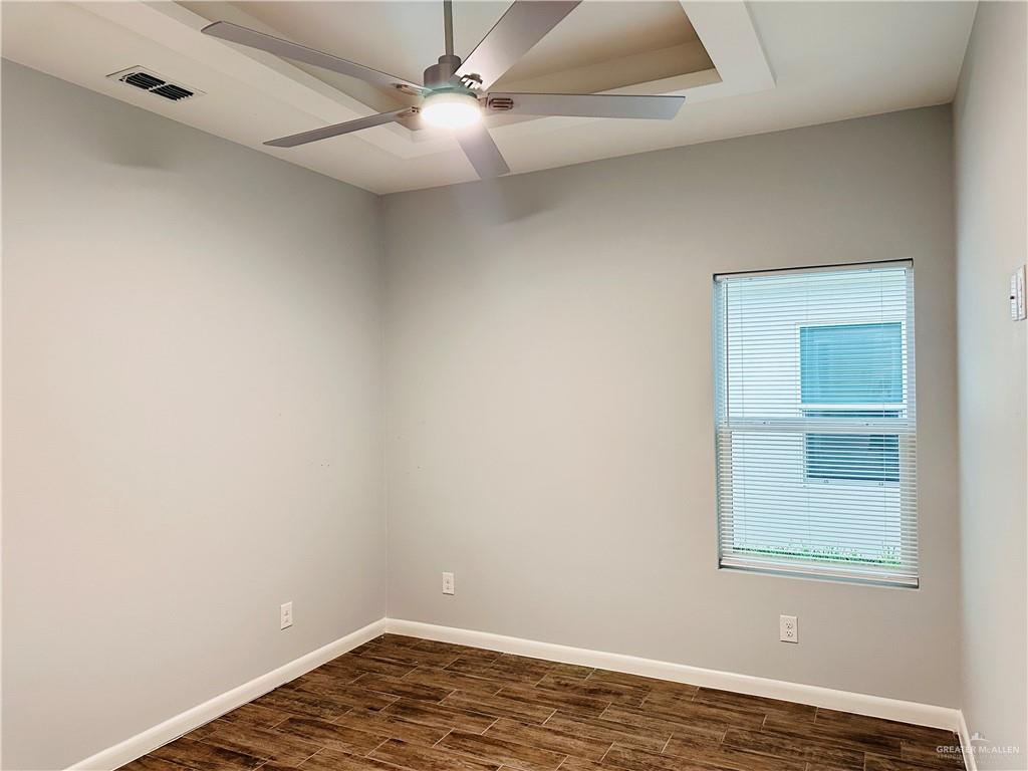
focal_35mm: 24
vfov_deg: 56.8
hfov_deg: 71.6
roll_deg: +0.5
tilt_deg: +0.0
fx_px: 713
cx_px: 514
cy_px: 386
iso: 320
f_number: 1.78
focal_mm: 6.86
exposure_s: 1/60
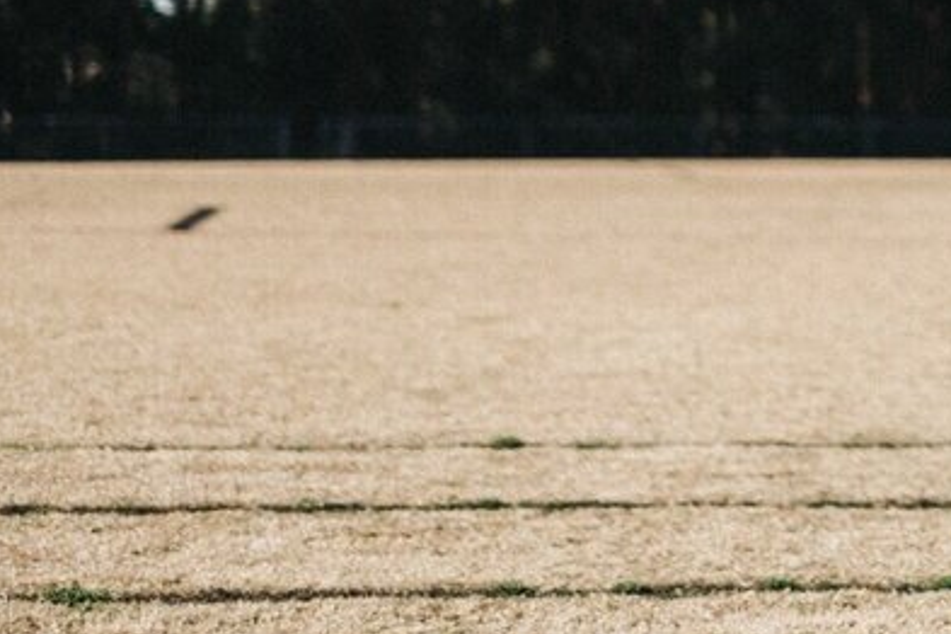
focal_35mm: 162
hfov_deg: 12.2
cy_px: 104
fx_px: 4279
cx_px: 1312
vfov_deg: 8.5
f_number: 1.4
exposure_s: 1/4000
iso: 200
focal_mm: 35
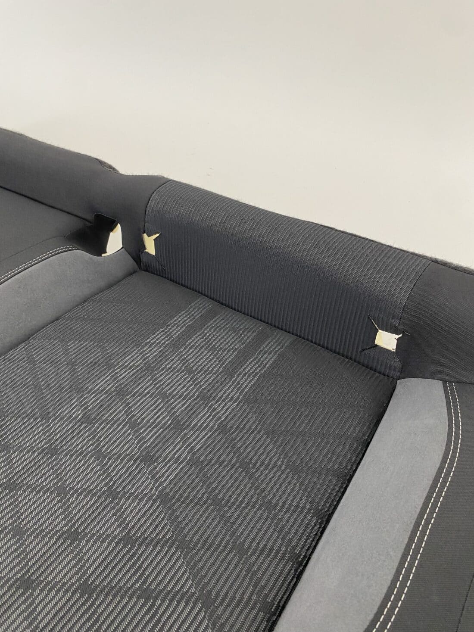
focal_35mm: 26
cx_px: 237
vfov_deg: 67.3
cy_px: 316
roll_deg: +5.3
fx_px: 475
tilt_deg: -44.5
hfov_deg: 53.1
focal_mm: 4.25
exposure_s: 1/50
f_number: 1.8
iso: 64
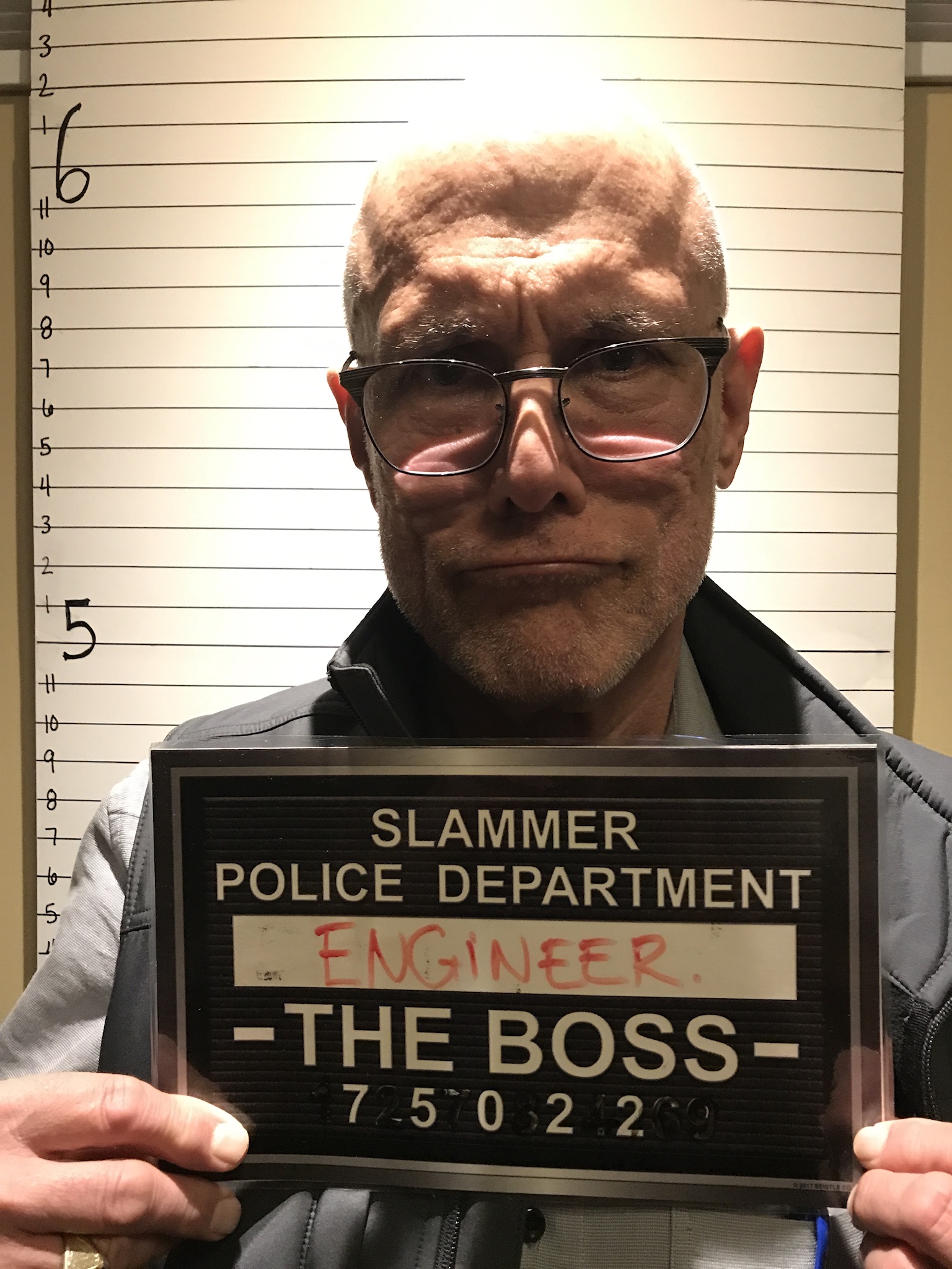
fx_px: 1027
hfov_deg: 49.7
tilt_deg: -1.3
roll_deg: +0.0
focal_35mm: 28
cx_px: 476
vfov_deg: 63.4
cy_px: 634
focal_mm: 3.99
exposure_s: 1/15
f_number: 1.8
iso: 100
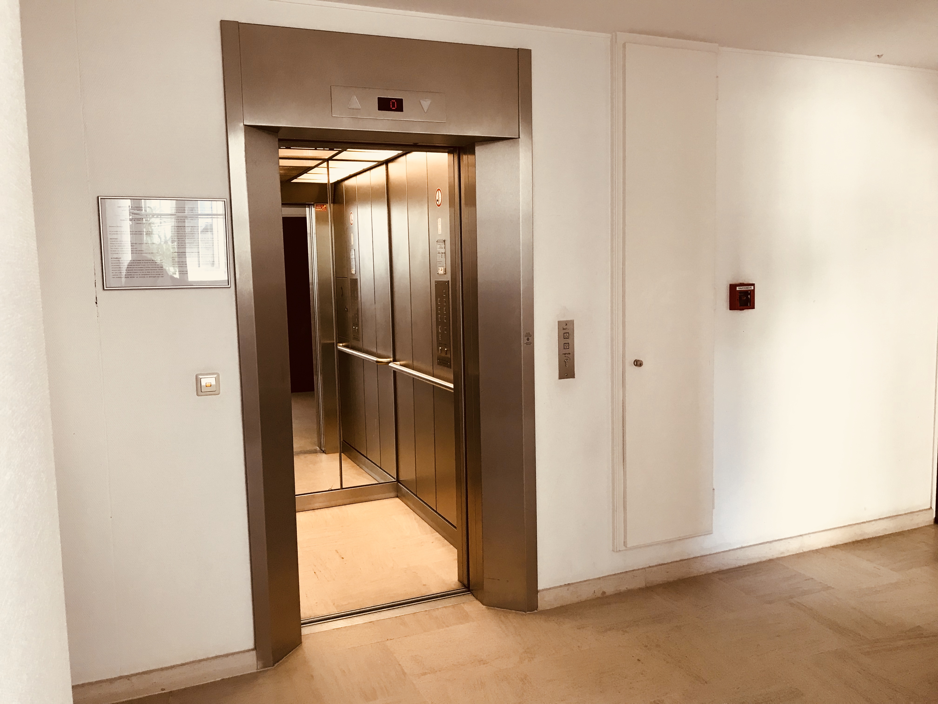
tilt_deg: -7.9
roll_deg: +2.3
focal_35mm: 28
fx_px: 759
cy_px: 352
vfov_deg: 49.7
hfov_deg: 63.4
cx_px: 469
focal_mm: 3.99
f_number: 1.8
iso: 40
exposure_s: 1/33
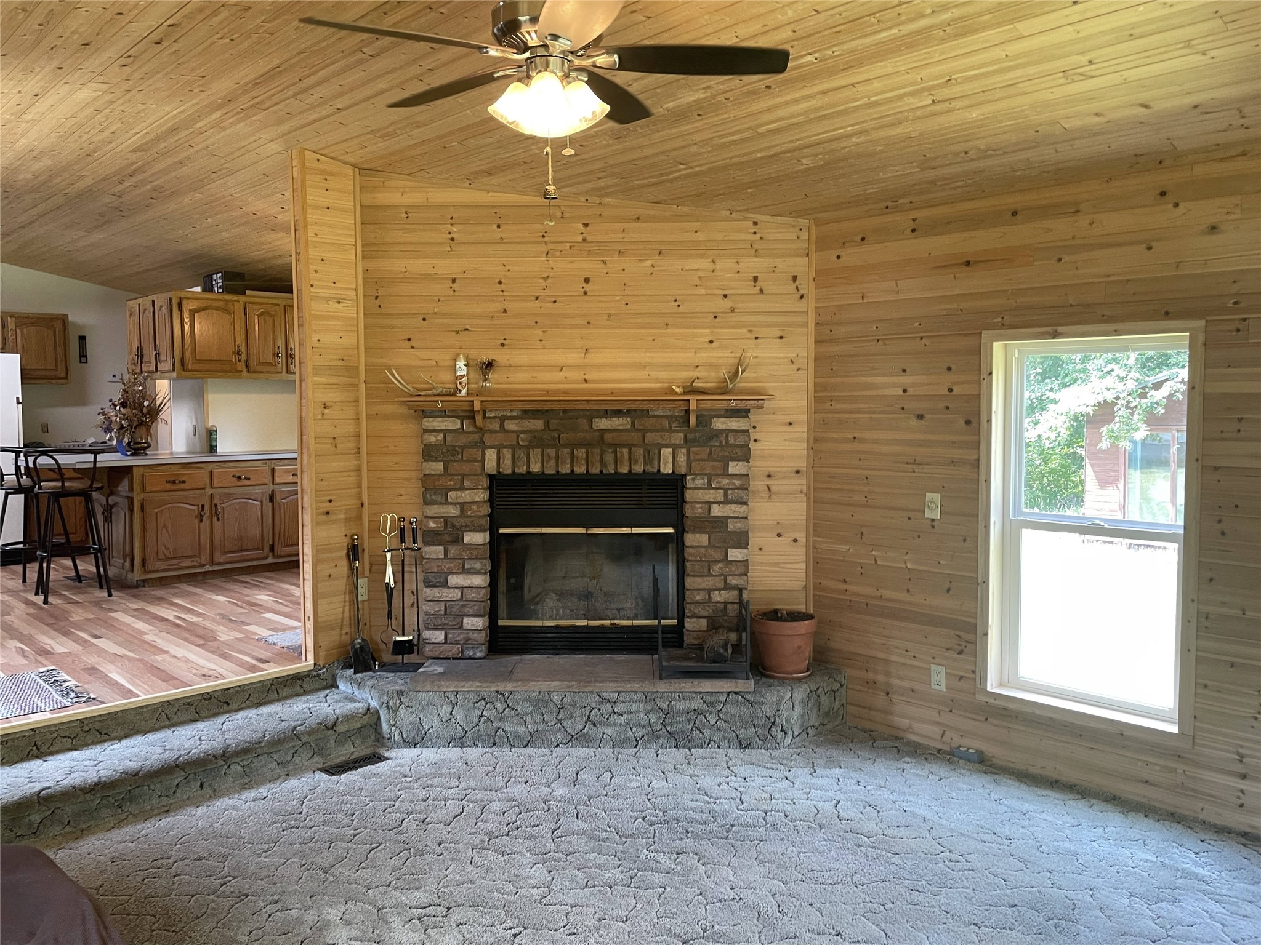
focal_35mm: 26
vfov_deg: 53.1
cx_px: 630
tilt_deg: -2.9
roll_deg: +0.6
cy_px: 472
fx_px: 947
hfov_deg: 67.3
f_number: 1.6
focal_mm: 4.2
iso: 100
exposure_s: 1/60
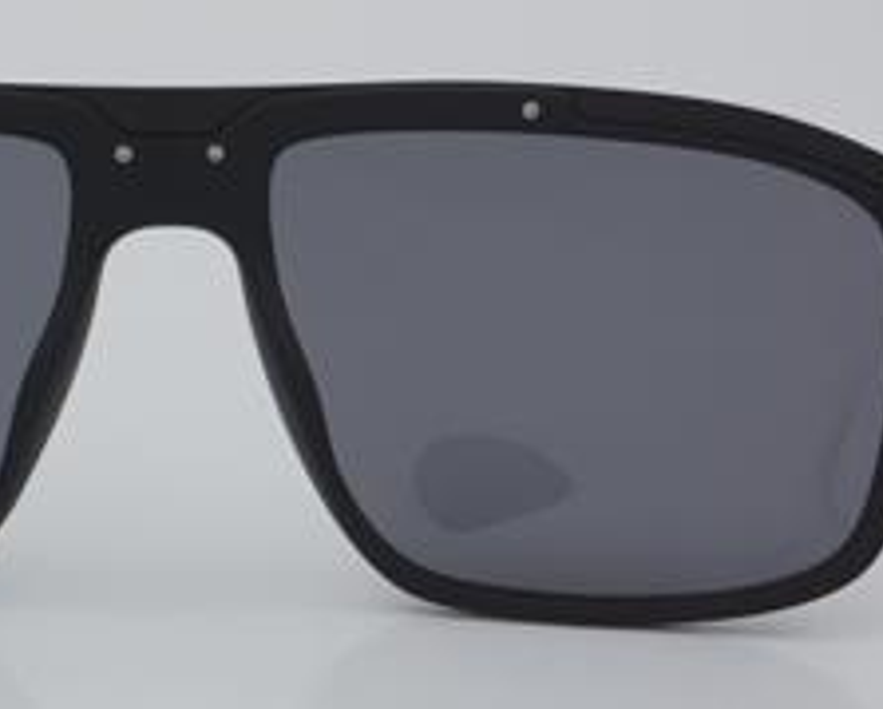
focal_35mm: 126
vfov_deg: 12.3
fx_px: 3297
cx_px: 174
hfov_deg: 15.2
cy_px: 305
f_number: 32
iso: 100
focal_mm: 50
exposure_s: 1/4
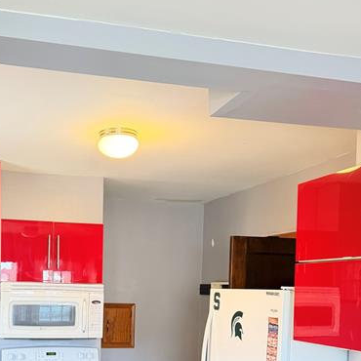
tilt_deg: -1.2
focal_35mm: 44
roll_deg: -1.1
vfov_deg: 36.7
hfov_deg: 37.5
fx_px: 519
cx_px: 95
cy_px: 301
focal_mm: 6.76
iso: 500
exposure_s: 1/60
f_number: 1.78
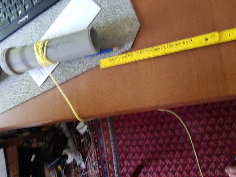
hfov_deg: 67.3
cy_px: 88
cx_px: 118
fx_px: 177
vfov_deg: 53.1
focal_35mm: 26
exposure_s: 1/18
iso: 200
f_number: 1.7
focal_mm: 4.2
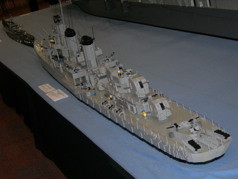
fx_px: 495
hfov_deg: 27.0
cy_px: 90
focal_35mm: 72
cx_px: 119
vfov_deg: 20.4
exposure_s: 1/60.1
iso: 200
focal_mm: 14.9
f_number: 3.7
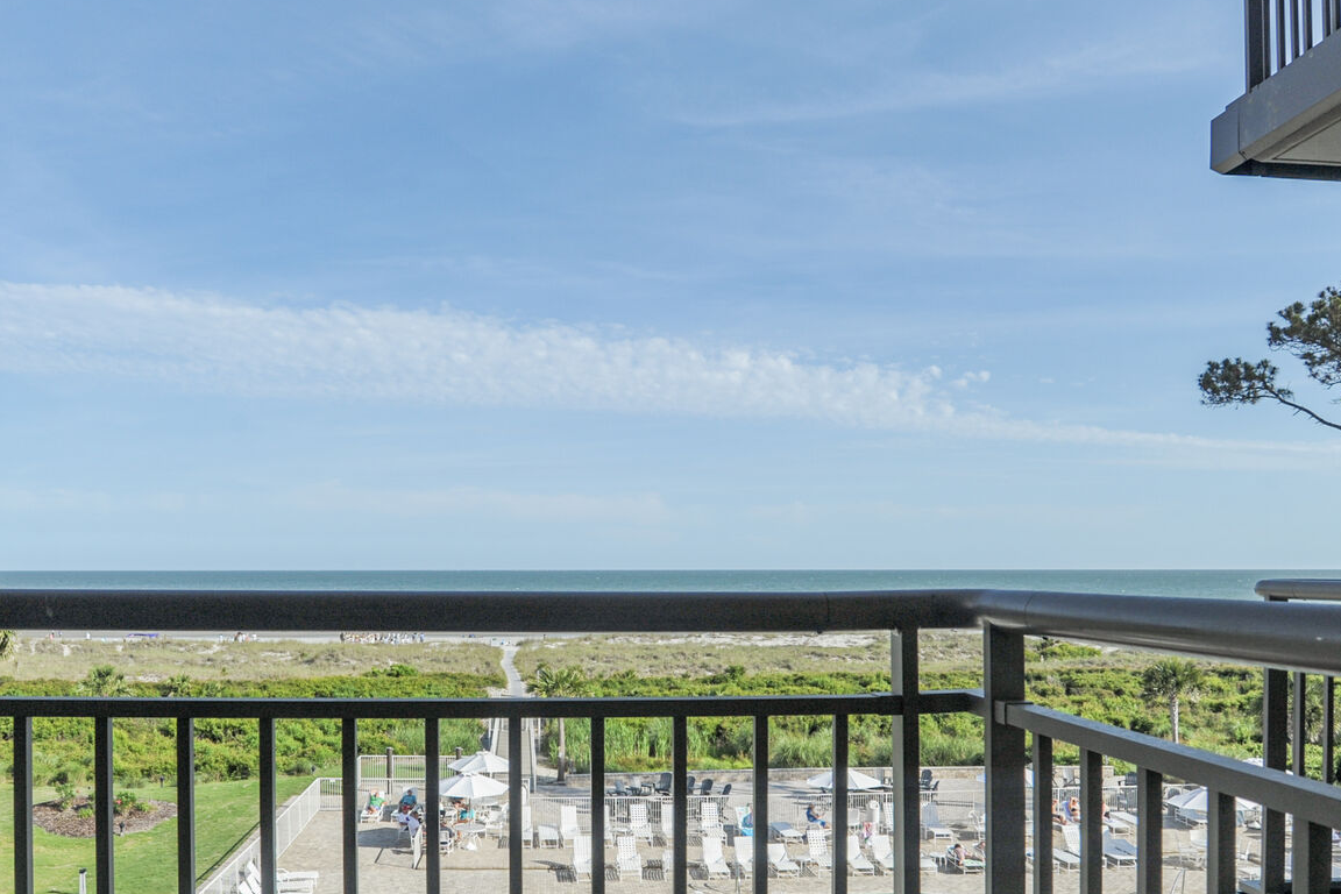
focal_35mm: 27
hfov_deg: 67.4
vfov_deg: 47.6
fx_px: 1006
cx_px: 688
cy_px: 551
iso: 320
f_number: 9
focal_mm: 18
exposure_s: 1/800
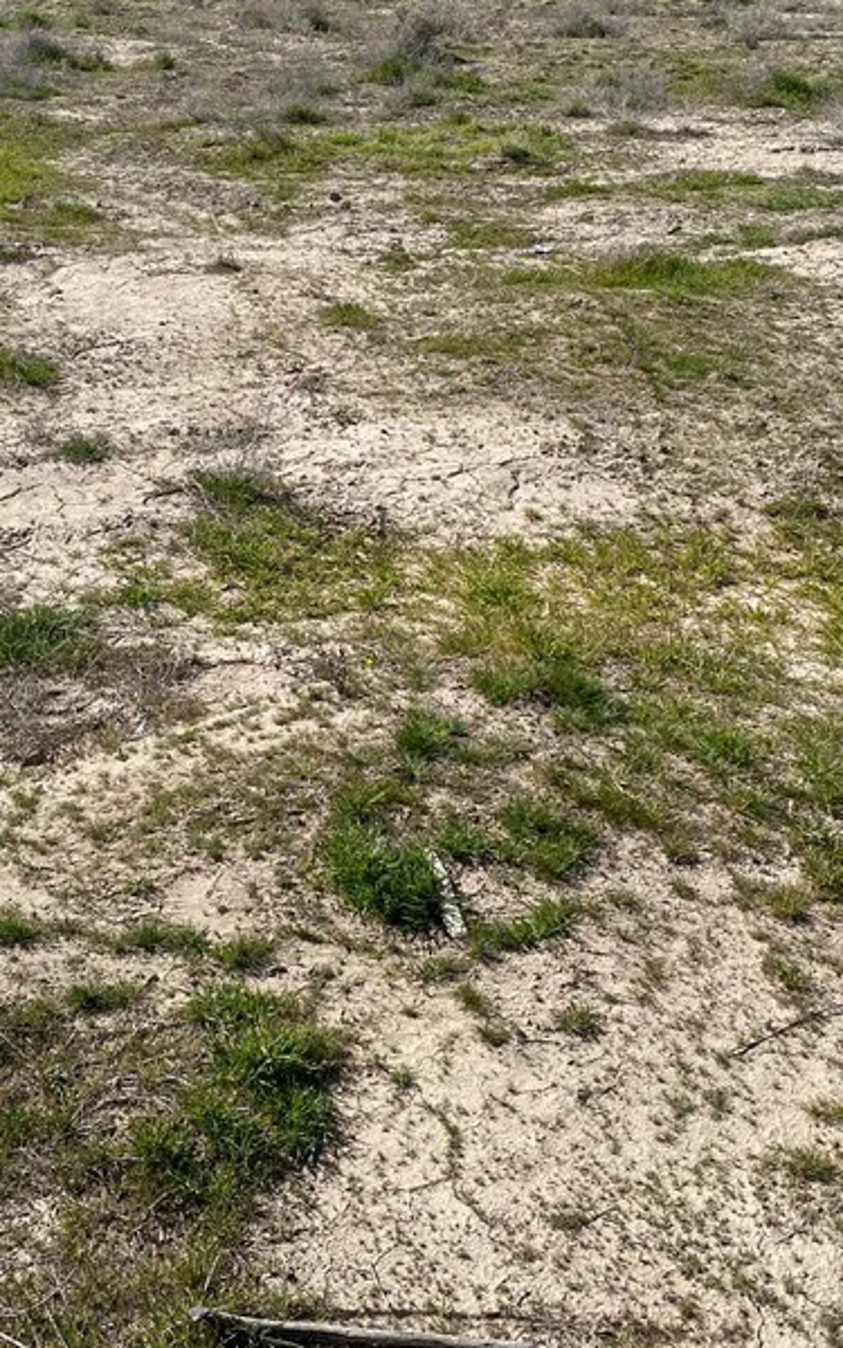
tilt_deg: -16.8
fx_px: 1728
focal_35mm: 47
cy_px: 416
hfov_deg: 27.3
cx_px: 288
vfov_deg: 41.9
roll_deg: -1.2
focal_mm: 4.25
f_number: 1.8
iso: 32
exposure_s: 1/3497
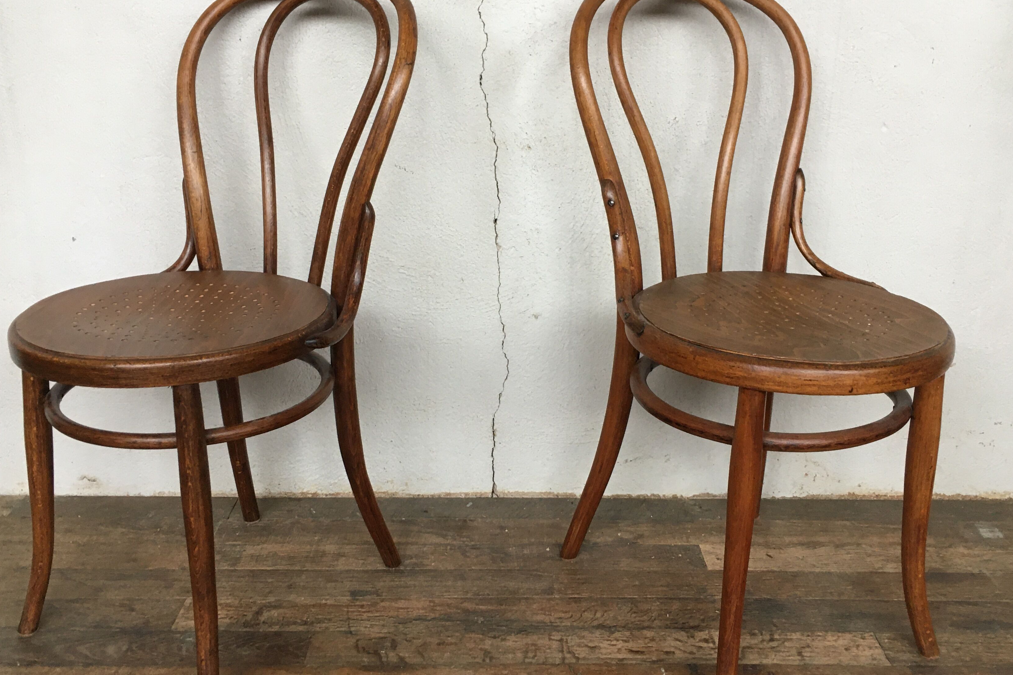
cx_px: 519
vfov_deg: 35.9
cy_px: 317
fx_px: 1041
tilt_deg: -18.9
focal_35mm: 37
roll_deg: -1.4
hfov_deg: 51.9
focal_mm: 4.15
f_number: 2.2
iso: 100
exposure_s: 1/33
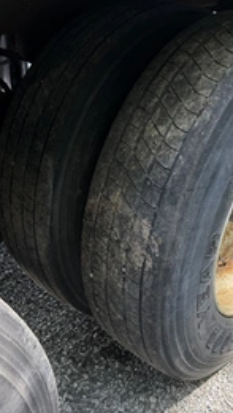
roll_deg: -1.6
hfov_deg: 29.4
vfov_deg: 50.5
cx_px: 165
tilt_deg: -39.3
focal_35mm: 40
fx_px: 439
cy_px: 214
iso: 80
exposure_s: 1/187
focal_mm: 6.76
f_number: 1.78
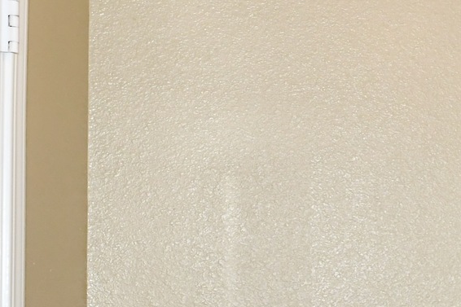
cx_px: 996
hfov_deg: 16.9
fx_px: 973
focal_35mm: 76
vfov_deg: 17.4
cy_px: 326
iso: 640
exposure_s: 1/60
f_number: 6.3
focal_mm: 14
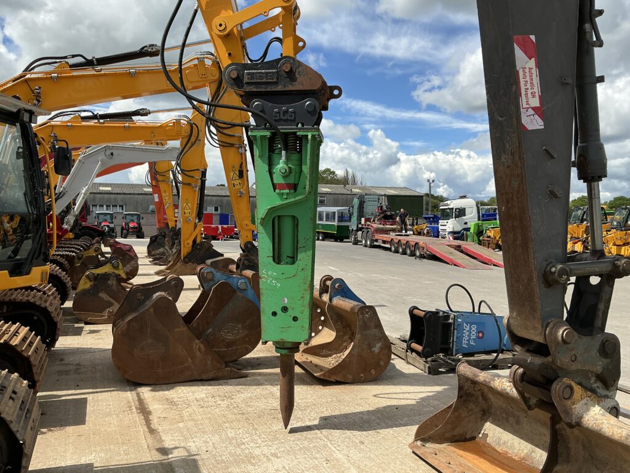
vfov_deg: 49.7
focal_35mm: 28
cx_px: 315
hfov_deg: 63.4
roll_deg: -0.9
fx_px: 510
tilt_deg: -0.8
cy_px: 236
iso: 25
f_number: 1.8
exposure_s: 1/2320
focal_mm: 3
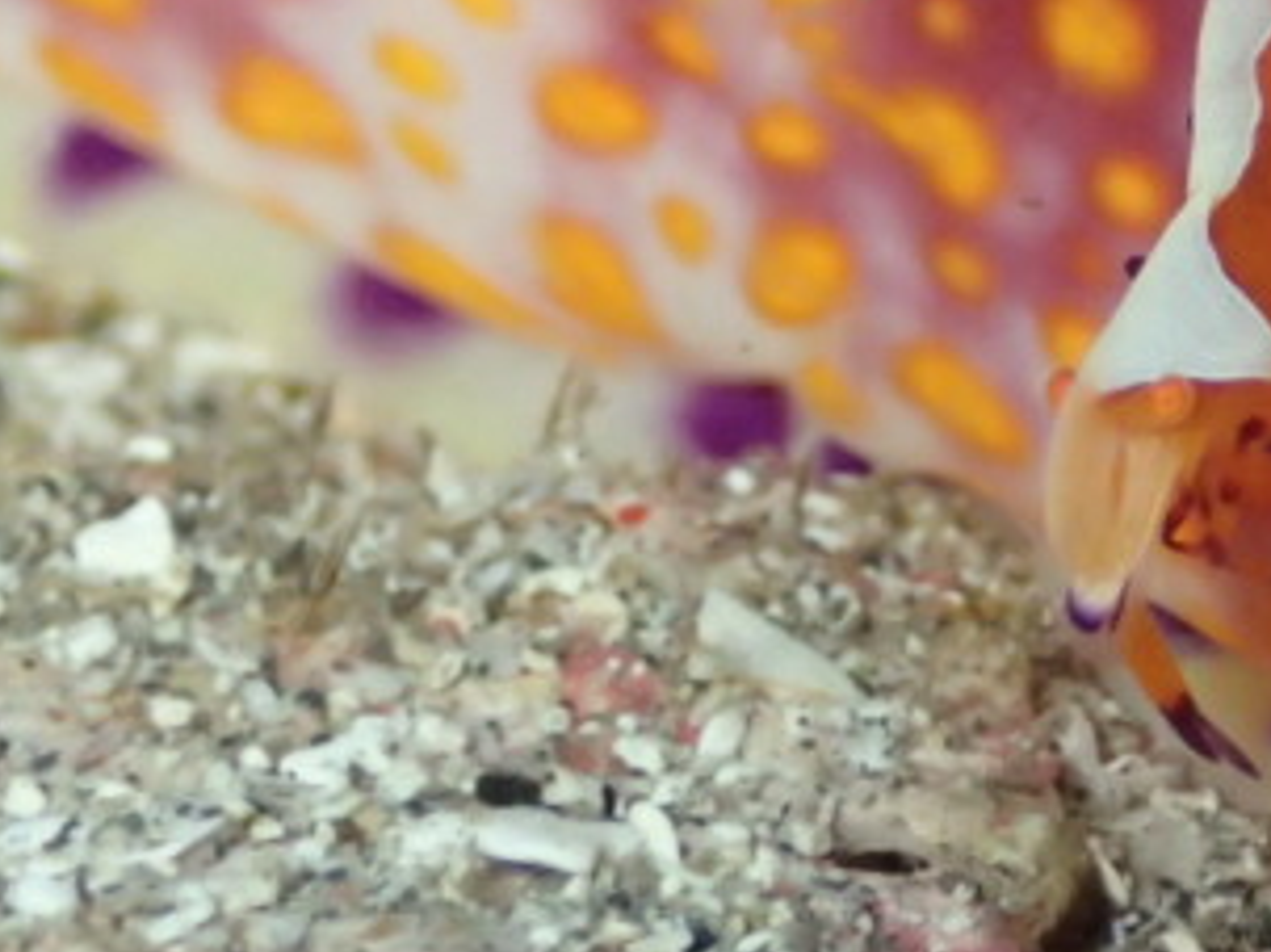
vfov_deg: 8.2
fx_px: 6643
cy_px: 325
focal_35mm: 181
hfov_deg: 10.8
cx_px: 1393
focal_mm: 11.01
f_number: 10
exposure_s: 1/60
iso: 800
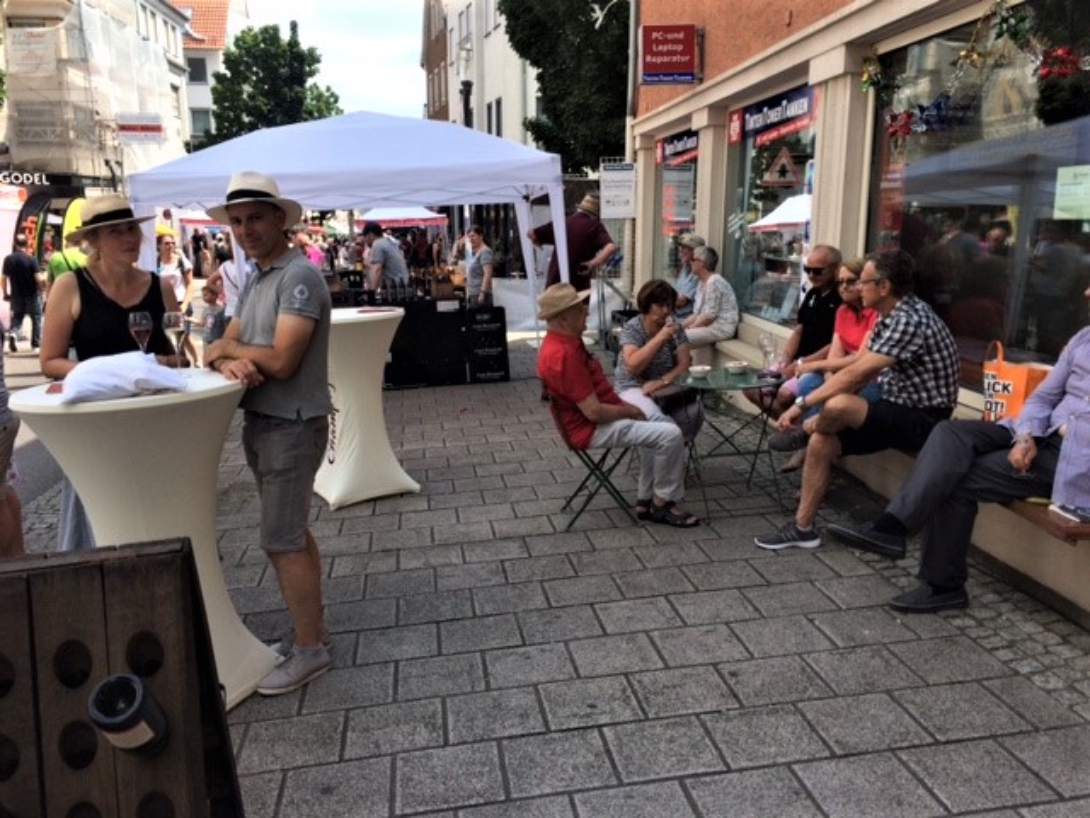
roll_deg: +1.5
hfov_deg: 61.7
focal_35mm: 29
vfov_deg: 48.2
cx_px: 545
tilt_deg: -11.0
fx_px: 913
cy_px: 409
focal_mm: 4.15
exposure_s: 1/1109
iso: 32
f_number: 2.2
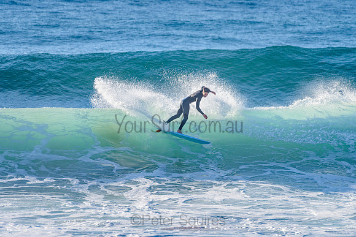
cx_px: 178
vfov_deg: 2.2
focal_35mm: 613
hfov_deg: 3.4
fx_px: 6065
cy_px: 118
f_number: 5.6
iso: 220
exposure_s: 1/2000
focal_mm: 500
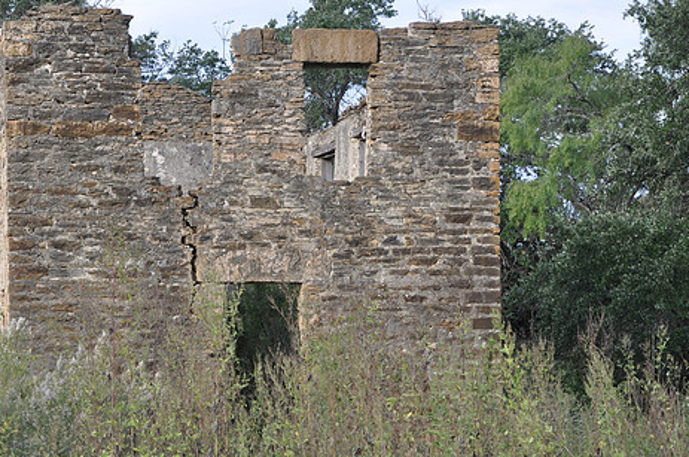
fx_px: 1796
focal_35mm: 94
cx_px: 260
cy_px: 226
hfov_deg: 21.7
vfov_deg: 14.5
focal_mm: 50
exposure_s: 1/80
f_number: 9
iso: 200
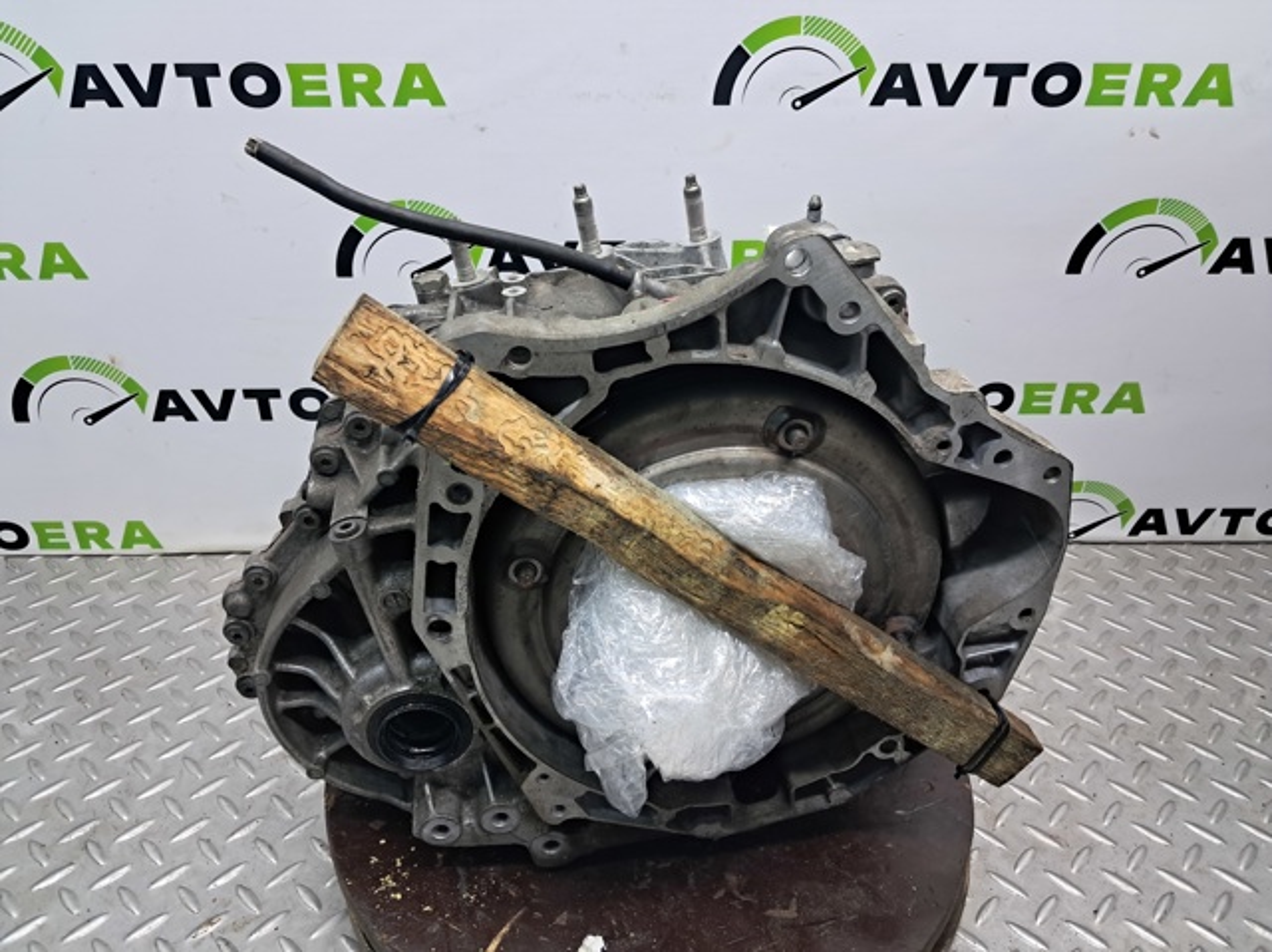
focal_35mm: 27
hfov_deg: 65.4
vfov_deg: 51.3
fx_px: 991
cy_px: 476
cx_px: 636
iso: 160
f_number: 1.8
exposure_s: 1/50
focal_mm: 4
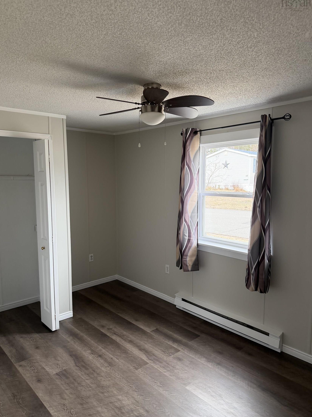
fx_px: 300
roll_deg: -0.1
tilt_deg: -5.9
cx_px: 151
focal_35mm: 25
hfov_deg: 54.9
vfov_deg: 69.4
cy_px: 210
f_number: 1.78
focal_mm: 6.76
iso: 200
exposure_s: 1/126
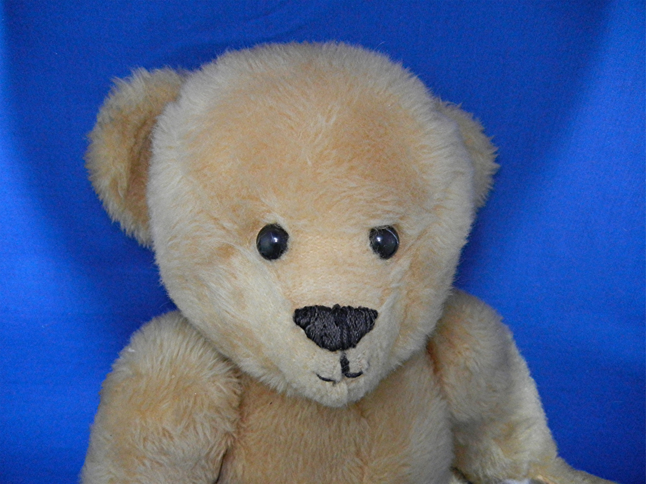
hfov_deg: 60.0
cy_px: 242
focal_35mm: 30
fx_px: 560
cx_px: 323
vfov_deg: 46.8
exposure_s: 1/30
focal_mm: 5.4
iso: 800
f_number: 7
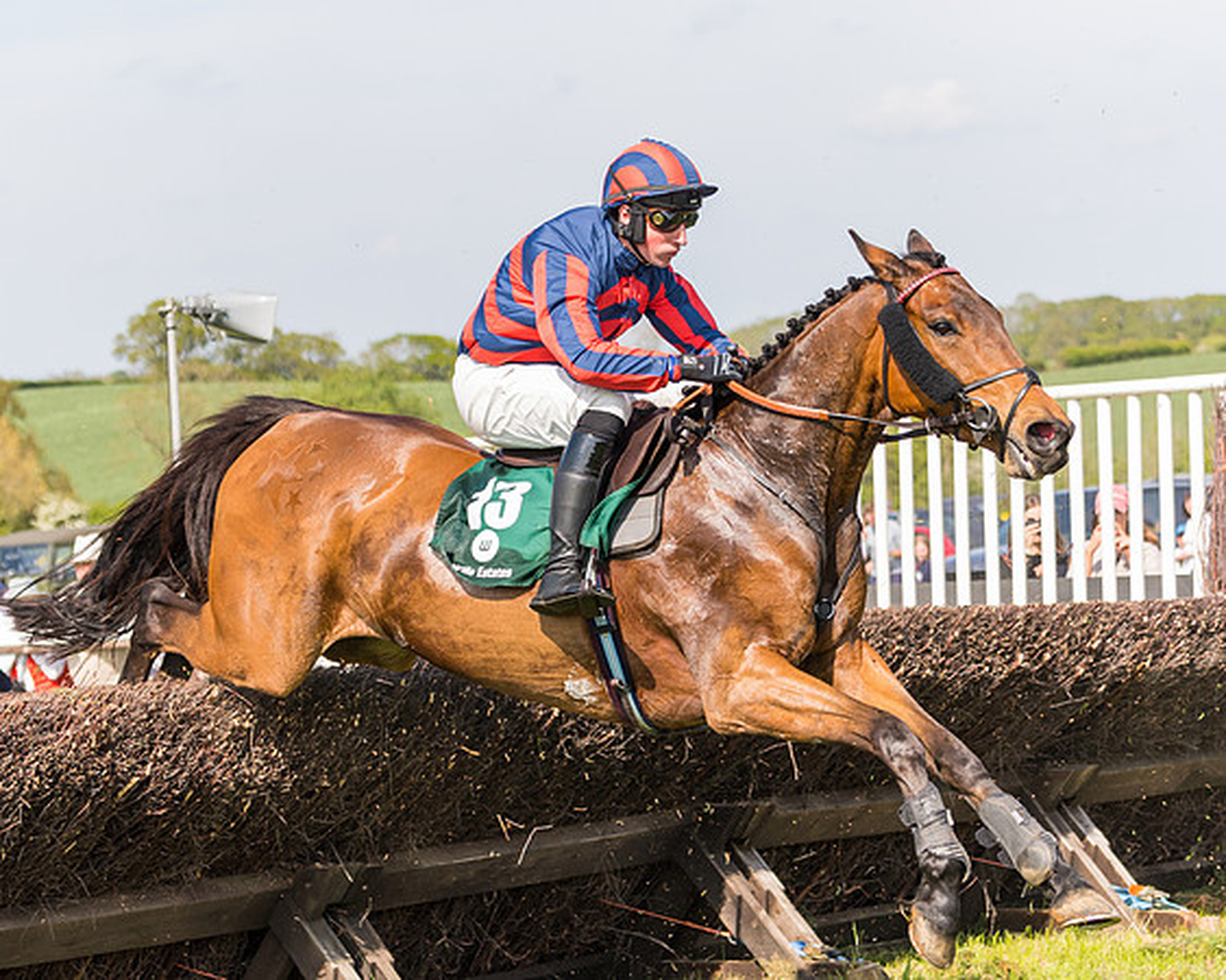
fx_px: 4289
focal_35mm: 118
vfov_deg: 13.0
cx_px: 524
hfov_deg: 16.3
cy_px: 490
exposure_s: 1/2500
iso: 400
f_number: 4
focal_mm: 70
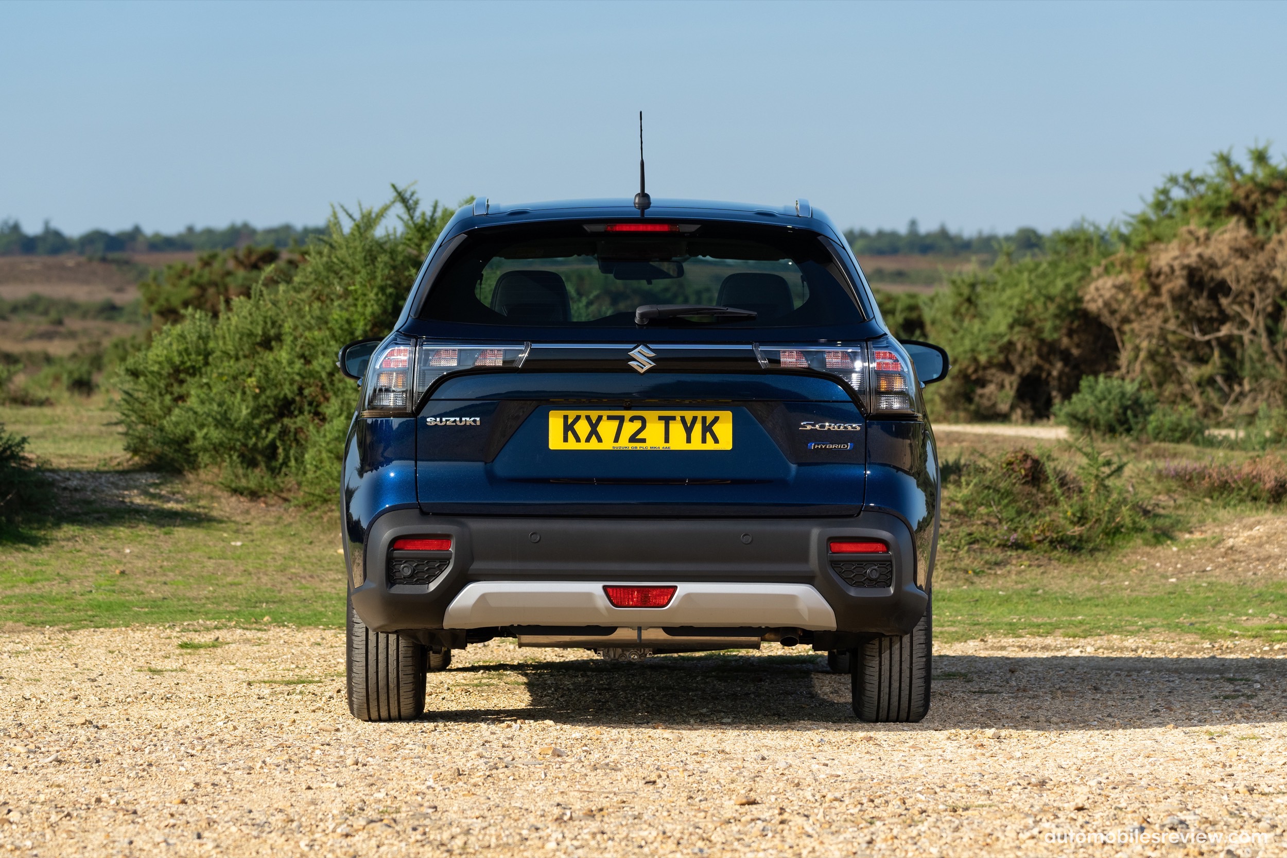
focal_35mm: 135
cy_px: 429
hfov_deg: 15.2
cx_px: 644
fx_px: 4826
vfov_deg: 10.2
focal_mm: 135
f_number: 7.1
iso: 500
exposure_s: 1/320
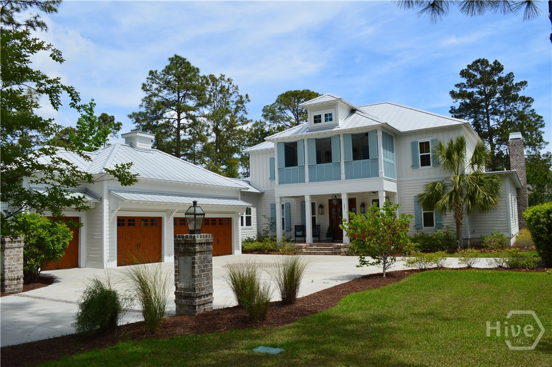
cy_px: 184
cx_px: 276
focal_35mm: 27
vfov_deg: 47.8
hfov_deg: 67.4
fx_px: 413
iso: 320
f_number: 11
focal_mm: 18
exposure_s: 1/500
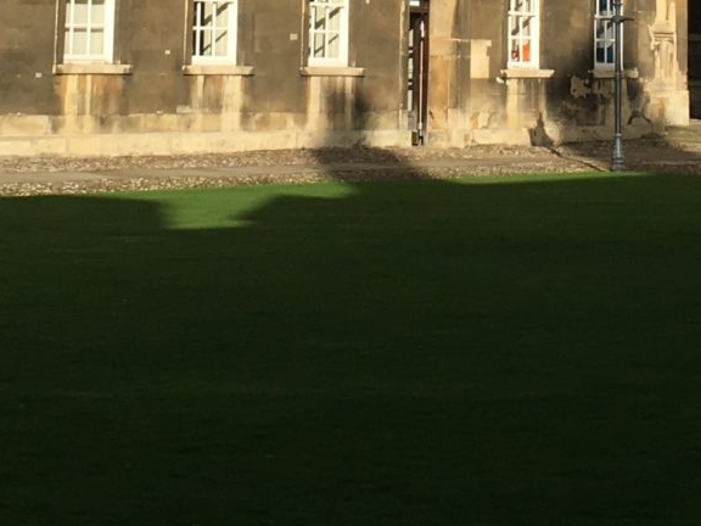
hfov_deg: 15.3
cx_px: 452
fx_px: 2612
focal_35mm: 129
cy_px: -398
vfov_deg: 10.8
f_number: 2.2
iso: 25
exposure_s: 1/1709
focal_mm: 4.15
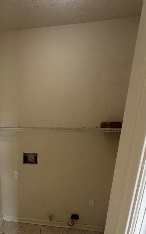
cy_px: 164
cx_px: 26
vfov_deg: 73.7
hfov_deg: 49.4
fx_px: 146
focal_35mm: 23
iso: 200
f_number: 2.2
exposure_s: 1/121
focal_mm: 2.22
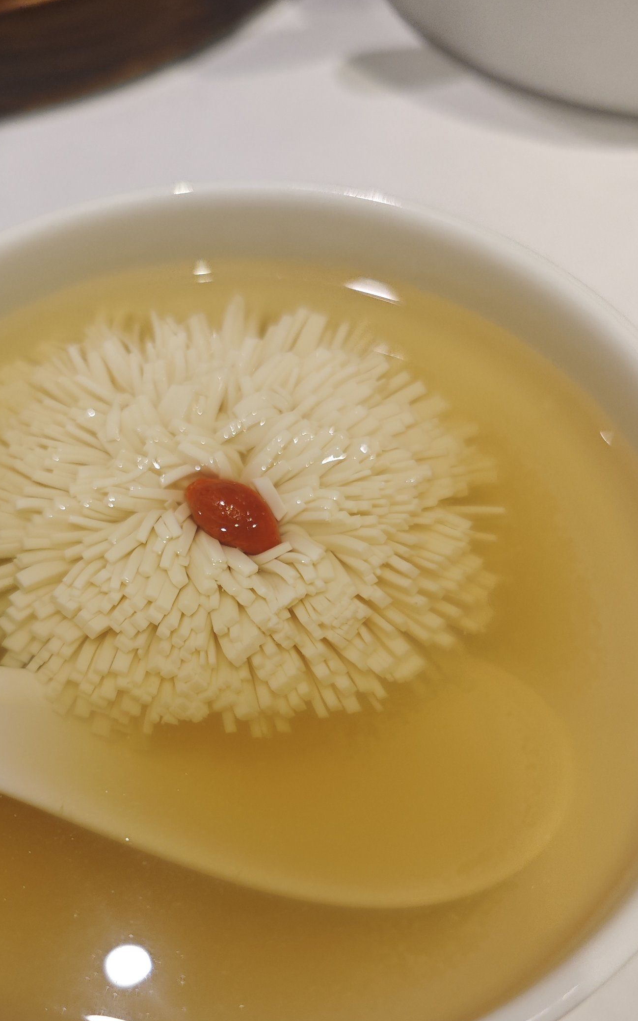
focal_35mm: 32
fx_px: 891
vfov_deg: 58.7
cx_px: 209
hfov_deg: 38.9
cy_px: 657
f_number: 1.42
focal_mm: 6.68
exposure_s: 1/400
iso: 400
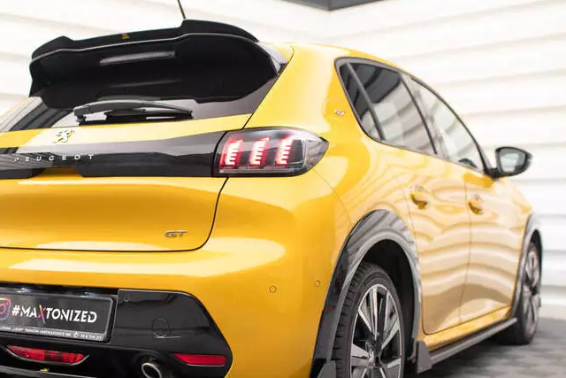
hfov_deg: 35.4
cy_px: 242
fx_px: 881
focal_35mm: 56
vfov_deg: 24.1
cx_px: 212
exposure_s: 1/125
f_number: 2.5
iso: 1000
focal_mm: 35
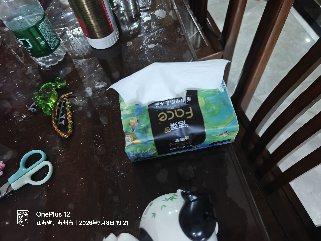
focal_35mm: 23
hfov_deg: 73.9
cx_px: 160
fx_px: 213
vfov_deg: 58.9
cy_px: 120
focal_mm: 6.06
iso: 4000
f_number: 1.6
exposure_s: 1/52
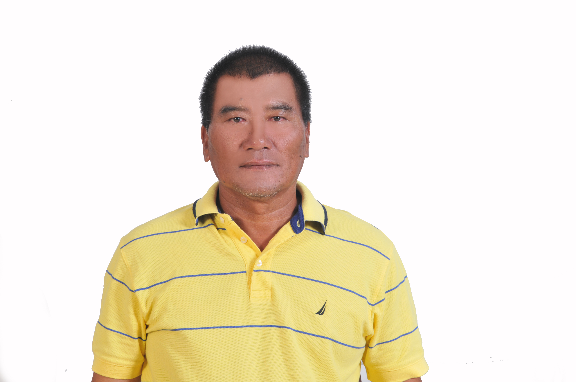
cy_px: 191
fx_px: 1318
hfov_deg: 24.6
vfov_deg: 16.5
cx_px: 288
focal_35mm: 82
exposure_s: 1/200
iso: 200
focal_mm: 55
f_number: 10
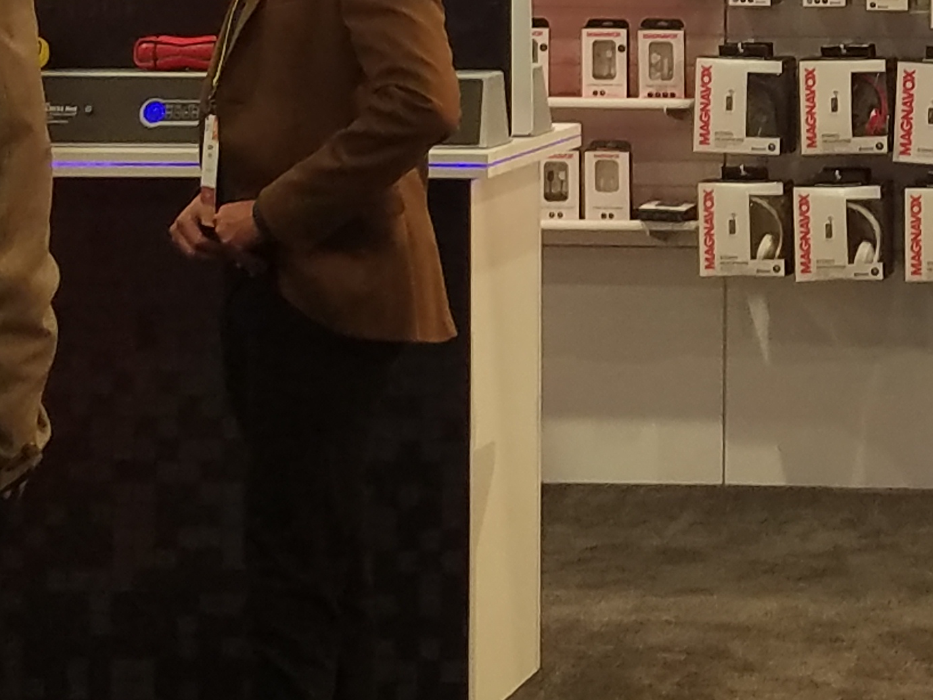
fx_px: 2049
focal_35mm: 76
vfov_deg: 18.4
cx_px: 1141
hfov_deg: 23.3
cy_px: -139
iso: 100
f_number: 1.7
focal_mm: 4.2
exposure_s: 1/60
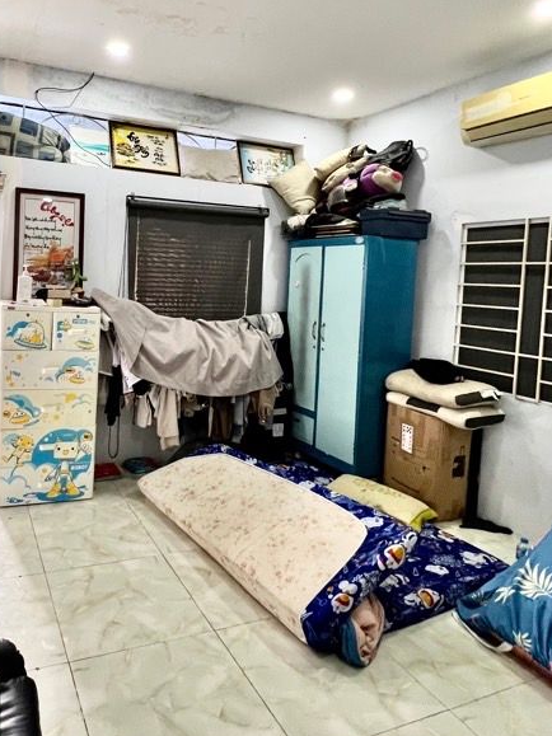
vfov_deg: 73.3
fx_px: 489
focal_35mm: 23
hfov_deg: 57.0
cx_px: 165
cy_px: 301
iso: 250
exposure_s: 1/50
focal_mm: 1.57
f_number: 1.8
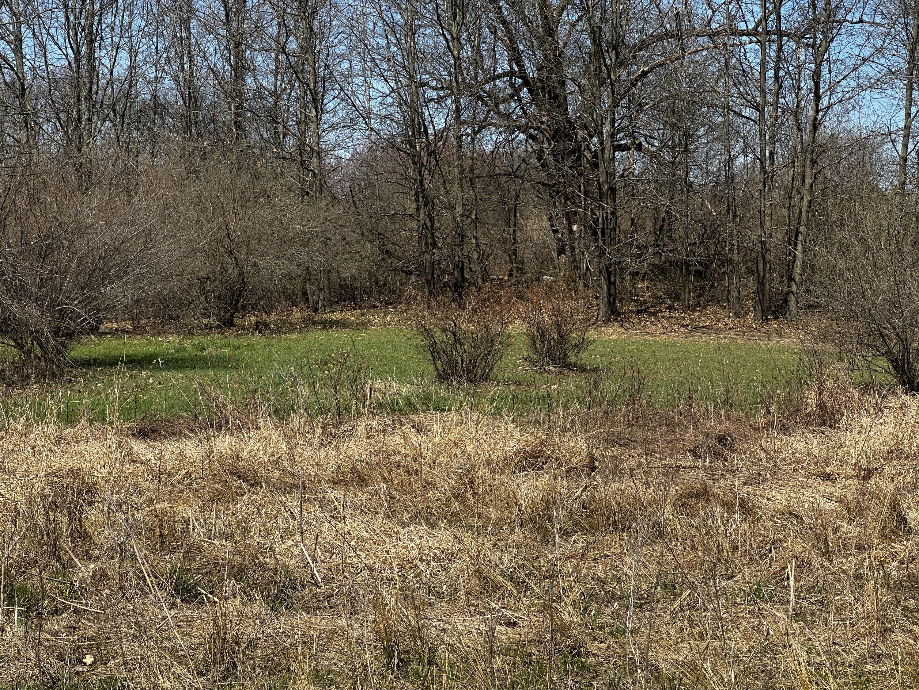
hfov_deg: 25.3
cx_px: 460
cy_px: 345
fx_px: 2044
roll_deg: -1.1
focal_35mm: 77
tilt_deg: -0.9
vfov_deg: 19.1
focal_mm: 9
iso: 32
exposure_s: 1/713
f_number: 2.8
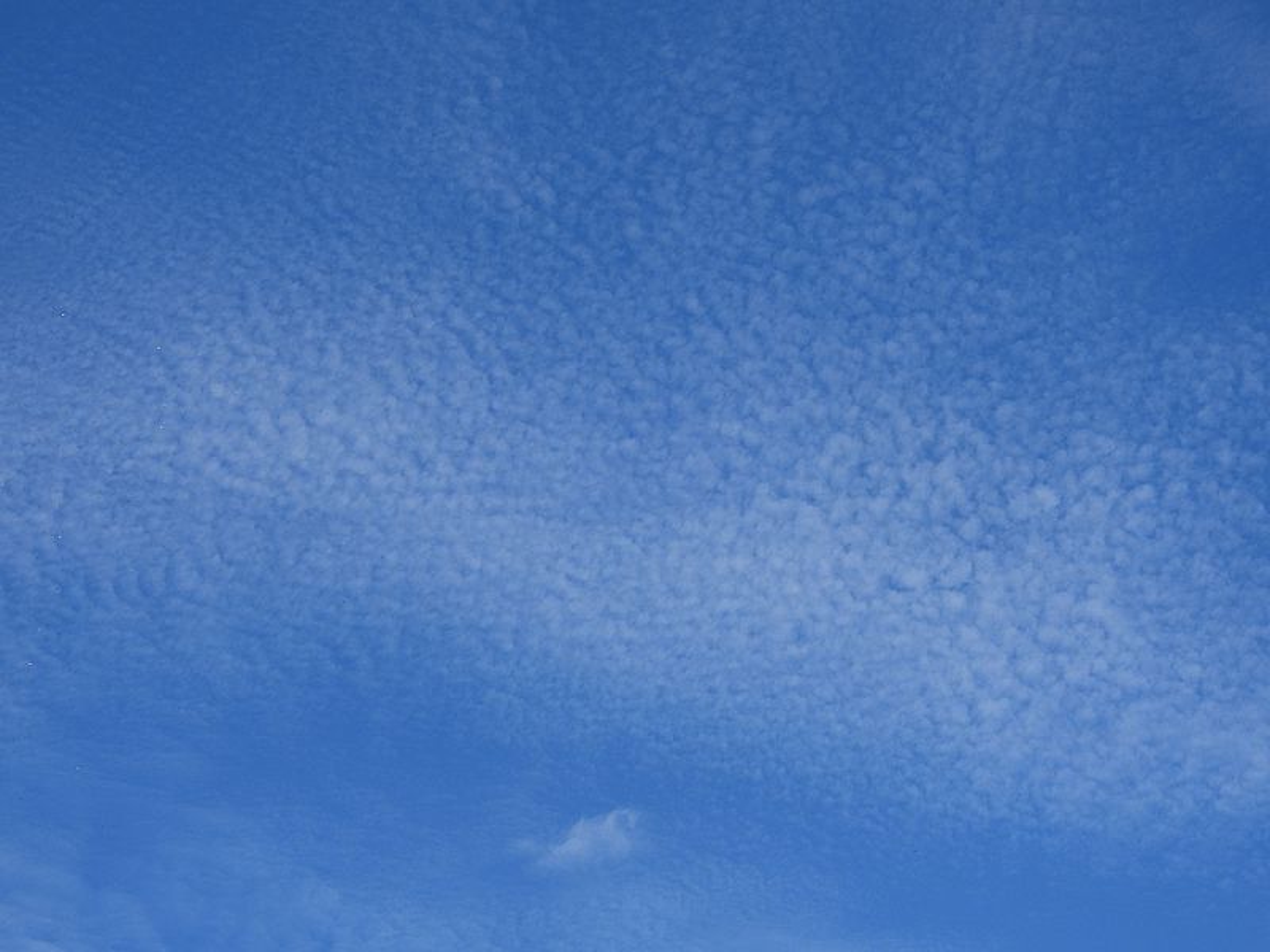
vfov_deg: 21.0
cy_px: 476
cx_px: 635
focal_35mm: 70
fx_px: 2568
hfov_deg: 27.8
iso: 100
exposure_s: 1/1600
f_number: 3.5
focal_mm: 12.5
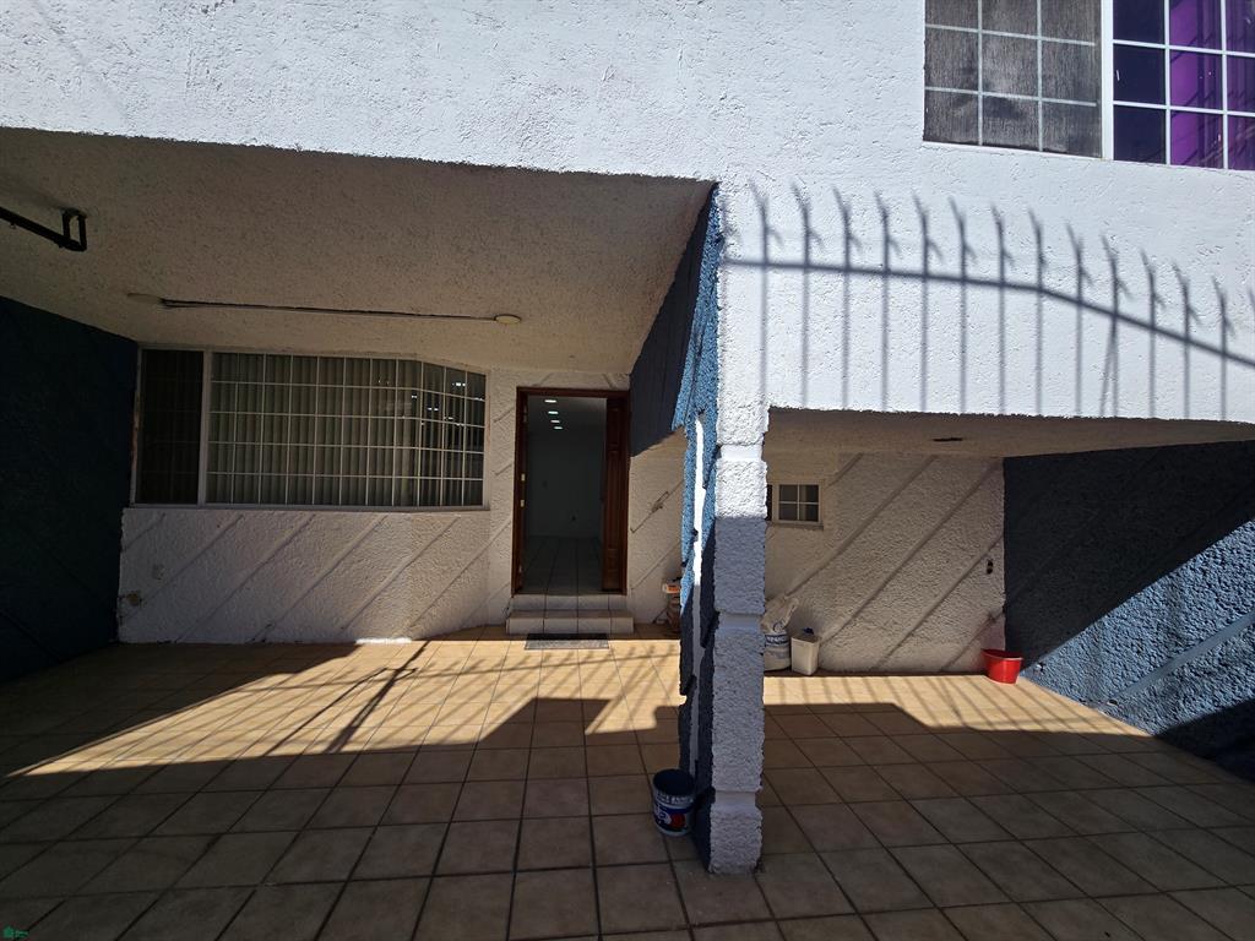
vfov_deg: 89.9
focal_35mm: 13
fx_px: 471
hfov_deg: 106.2
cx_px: 628
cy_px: 470
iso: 50
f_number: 2.2
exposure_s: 1/3282
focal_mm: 2.2
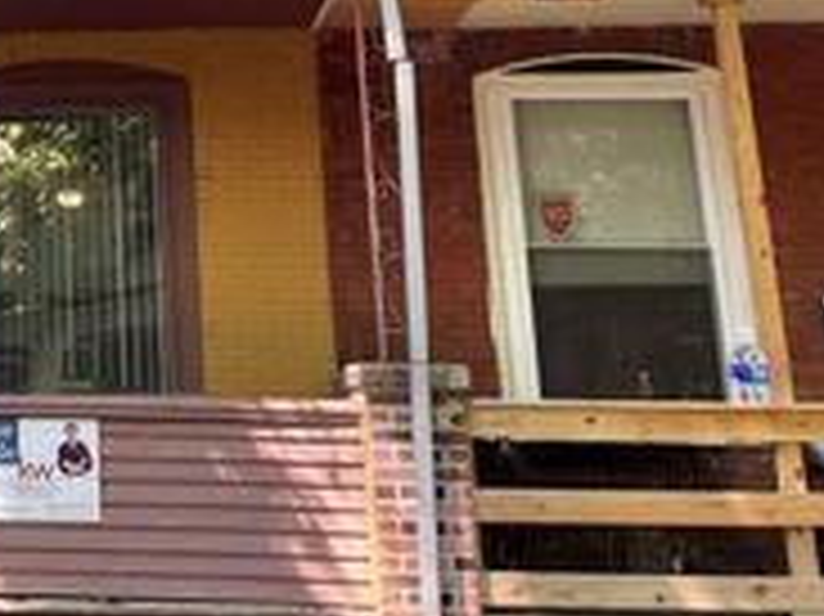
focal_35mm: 71
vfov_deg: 19.6
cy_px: -101
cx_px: -95
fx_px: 1689
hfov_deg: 25.3
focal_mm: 4.2
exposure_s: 1/151
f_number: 1.6
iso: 32
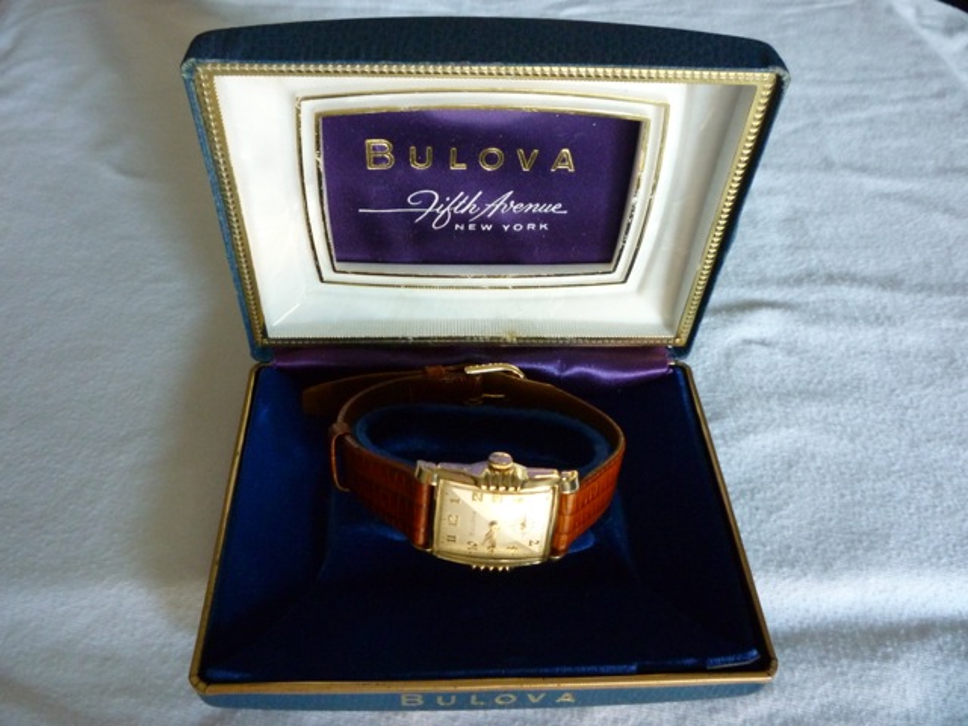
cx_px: 484
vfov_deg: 48.2
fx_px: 811
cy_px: 363
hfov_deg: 61.7
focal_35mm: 29
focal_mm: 5.2
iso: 400
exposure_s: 1/10
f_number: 3.3
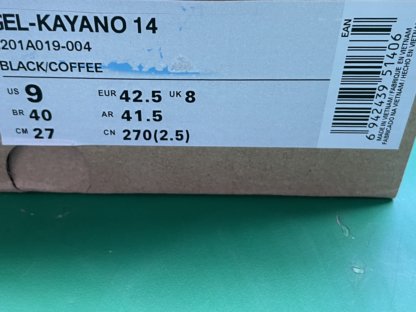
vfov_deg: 35.8
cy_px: 122
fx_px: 481
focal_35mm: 40
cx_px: 183
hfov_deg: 46.7
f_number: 1.6
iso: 125
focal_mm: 4.2
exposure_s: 1/96
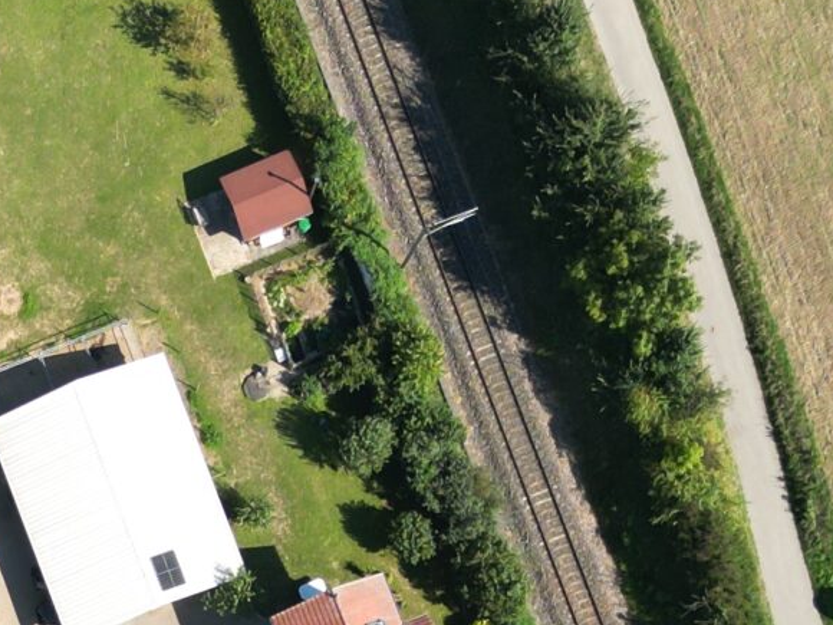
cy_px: 1201
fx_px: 2551
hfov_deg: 17.6
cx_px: -177
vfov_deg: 12.5
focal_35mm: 106
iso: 100
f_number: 1.7
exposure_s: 1/640
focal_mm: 6.72
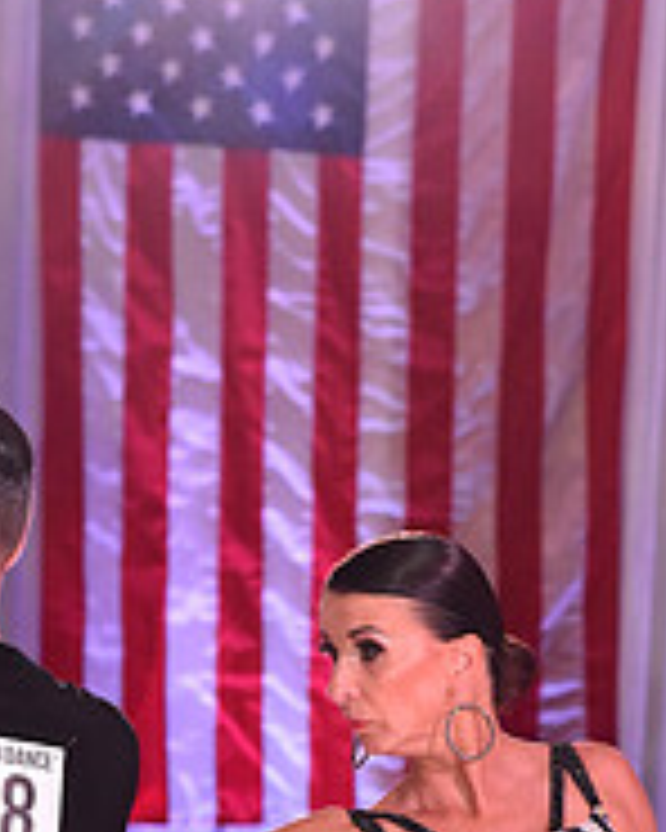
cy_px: 1165
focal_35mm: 279
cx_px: 196
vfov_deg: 6.8
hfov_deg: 5.5
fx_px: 6874
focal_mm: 95
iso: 2500
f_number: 6.3
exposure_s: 1/250
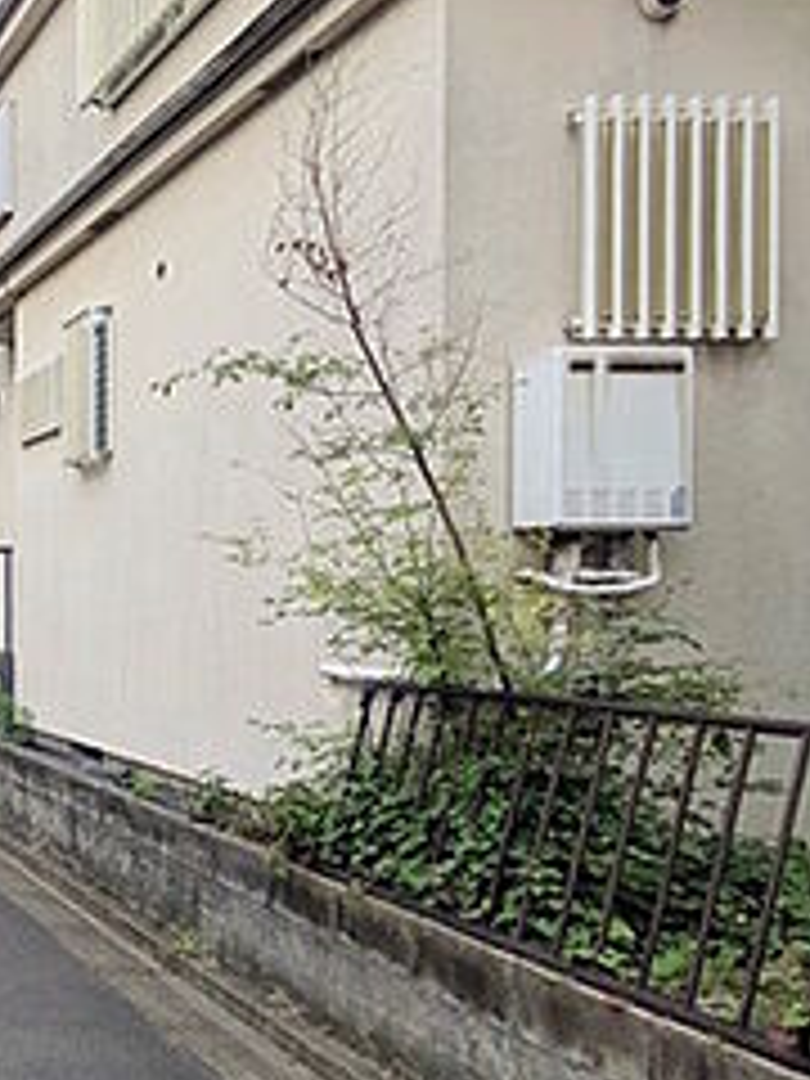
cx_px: -320
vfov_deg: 52.5
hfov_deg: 29.7
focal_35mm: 35
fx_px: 1092
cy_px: 598
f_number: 2.2
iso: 50
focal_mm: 1.83
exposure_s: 1/590
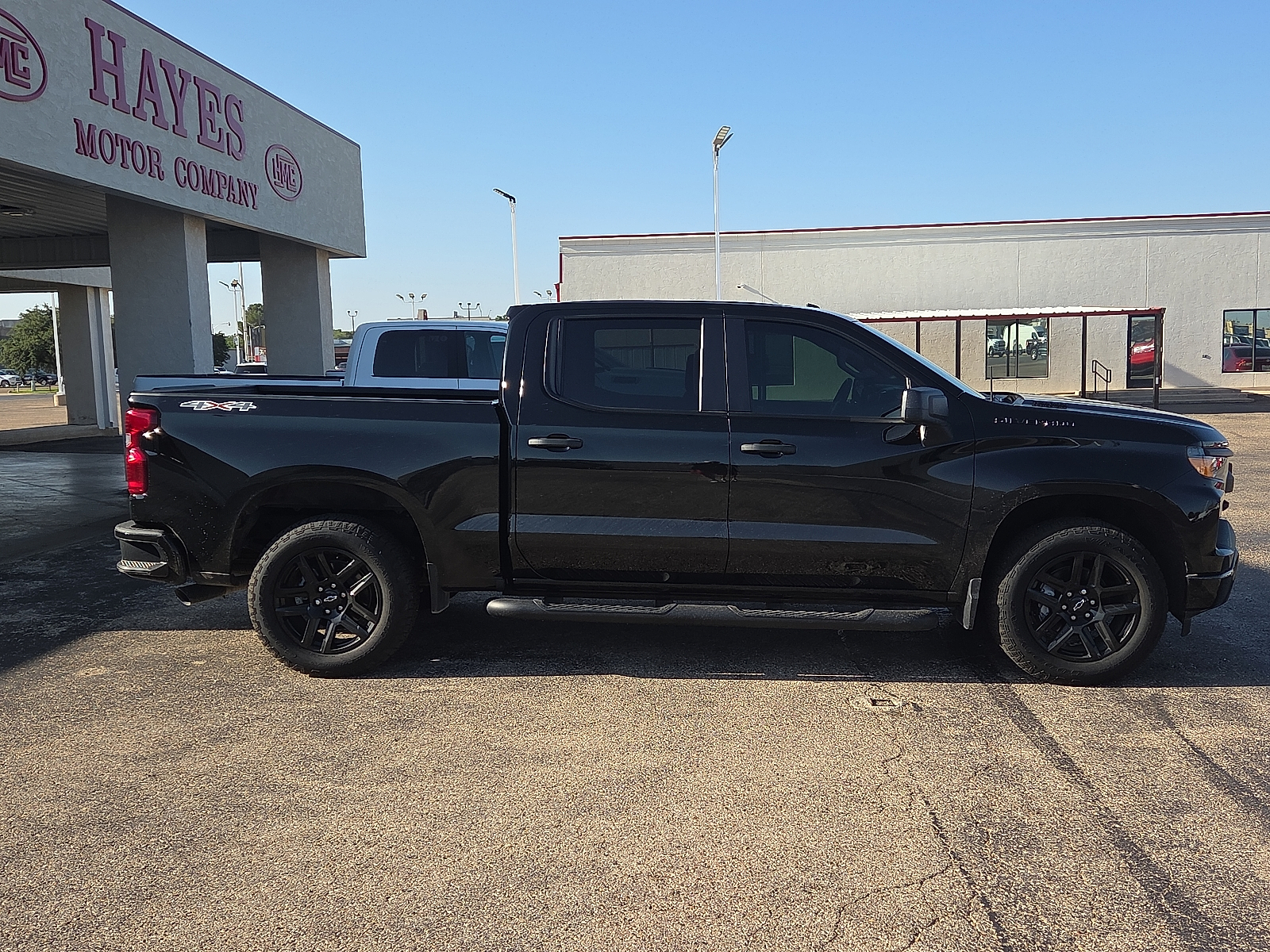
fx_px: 1247
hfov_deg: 54.0
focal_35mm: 34
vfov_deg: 41.8
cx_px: 635
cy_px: 476
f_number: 1.8
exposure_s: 1/3333
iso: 76
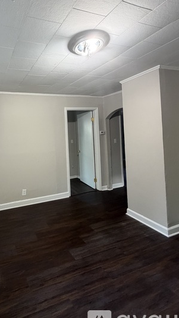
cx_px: 35
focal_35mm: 19
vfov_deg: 89.0
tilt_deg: +1.7
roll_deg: +2.1
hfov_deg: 54.3
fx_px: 160
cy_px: 136
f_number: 2.2
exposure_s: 1/60
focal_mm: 2.22
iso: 400
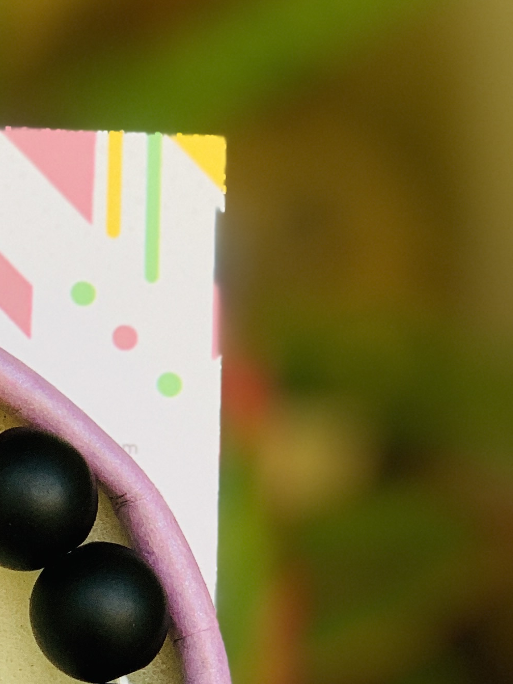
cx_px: -267
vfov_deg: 12.3
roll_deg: -1.3
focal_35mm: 159
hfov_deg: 9.1
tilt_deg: -24.7
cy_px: 651
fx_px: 3142
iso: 80
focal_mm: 6
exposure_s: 1/122
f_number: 2.4
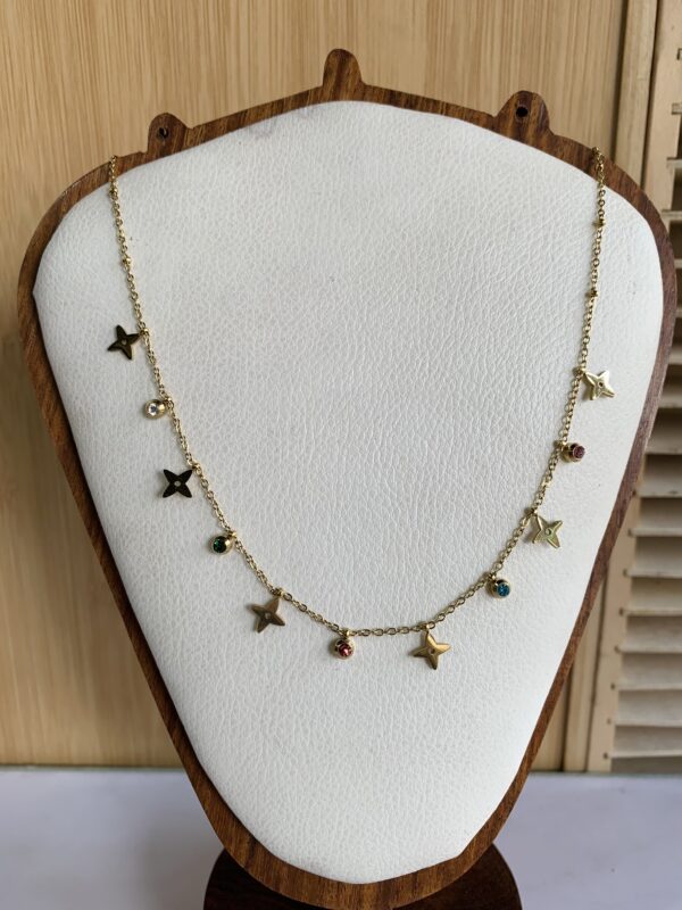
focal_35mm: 26
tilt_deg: -18.2
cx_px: 341
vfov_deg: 67.3
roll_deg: -0.2
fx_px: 683
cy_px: 455
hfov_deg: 53.1
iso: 40
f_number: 1.8
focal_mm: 4.25
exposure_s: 1/100
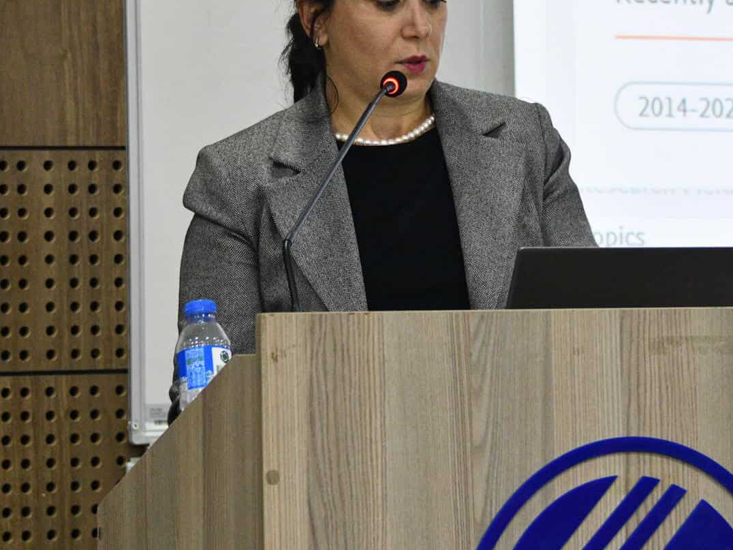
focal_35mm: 211
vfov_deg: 7.0
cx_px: 426
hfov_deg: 9.4
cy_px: 179
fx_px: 4468
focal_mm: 82
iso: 3200
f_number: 5
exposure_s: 1/80
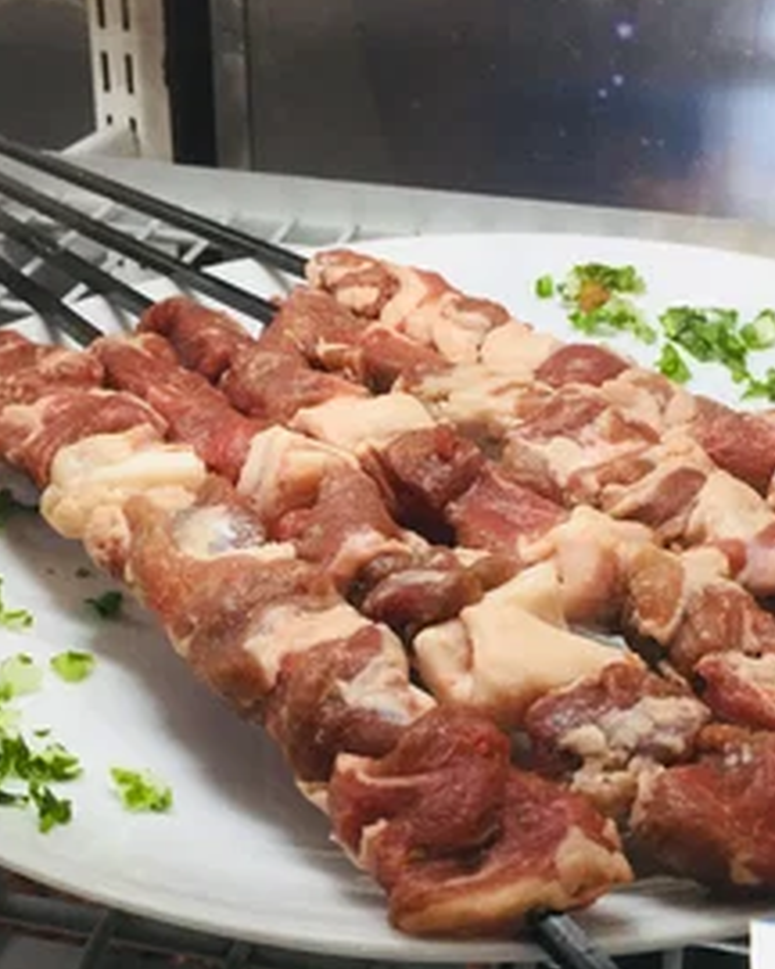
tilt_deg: -31.4
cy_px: 520
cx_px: 414
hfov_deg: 30.8
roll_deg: +0.8
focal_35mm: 49
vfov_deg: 38.0
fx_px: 1405
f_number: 2.2
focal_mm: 4.15
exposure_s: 1/33
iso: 64
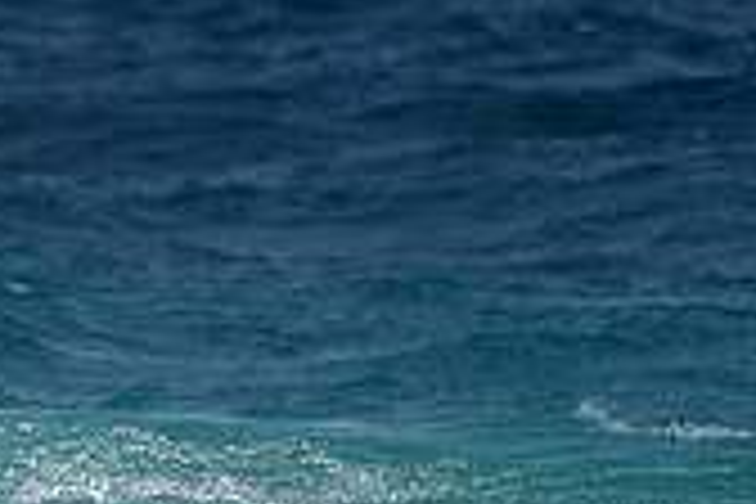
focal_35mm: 2120
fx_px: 44517
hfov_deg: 1.0
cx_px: -548
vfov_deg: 0.6
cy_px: 705
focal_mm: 500
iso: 80
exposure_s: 1/2000
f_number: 5.6
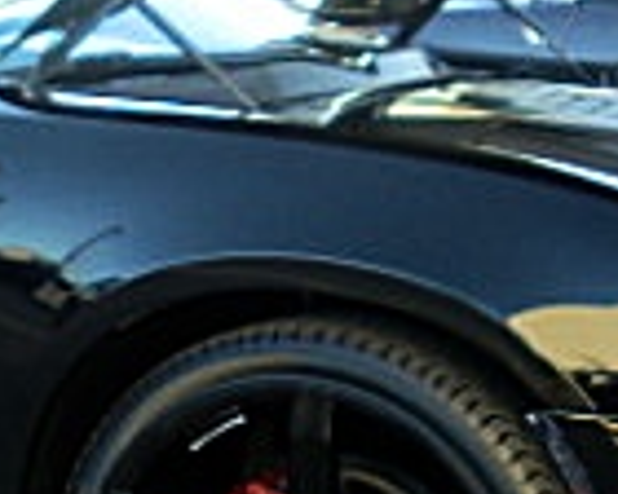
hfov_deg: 15.7
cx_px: -185
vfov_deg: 13.2
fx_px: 2122
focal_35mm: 116
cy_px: 415
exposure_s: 1/100
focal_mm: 4.65
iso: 64
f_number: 2.6
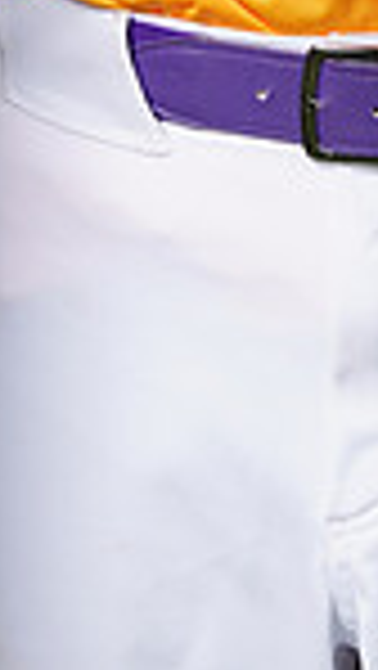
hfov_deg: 1.2
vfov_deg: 2.2
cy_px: -625
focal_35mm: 992
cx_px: 502
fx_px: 17646
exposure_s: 1/250
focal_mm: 244
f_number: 5.6
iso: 100
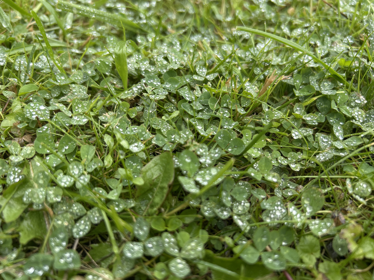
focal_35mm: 26
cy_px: 140
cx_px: 187
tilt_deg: -44.4
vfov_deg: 53.1
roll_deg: -4.5
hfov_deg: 67.3
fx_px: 281
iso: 50
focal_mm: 5.7
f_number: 1.5
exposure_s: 1/718
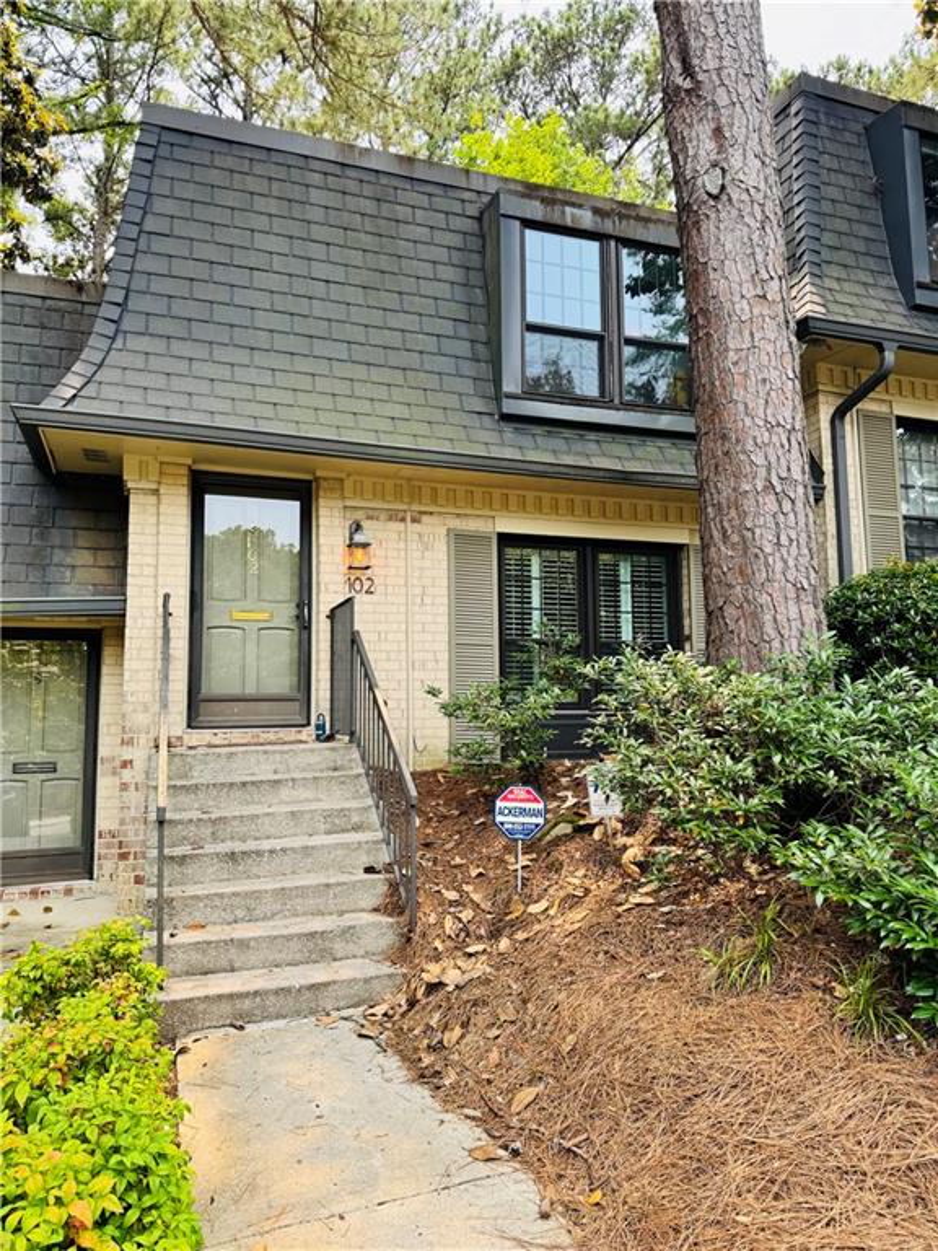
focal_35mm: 24
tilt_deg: +6.2
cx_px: 469
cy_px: 626
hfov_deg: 56.8
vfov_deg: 71.6
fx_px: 867
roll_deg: +1.6
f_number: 1.78
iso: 80
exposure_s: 1/633
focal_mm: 6.76
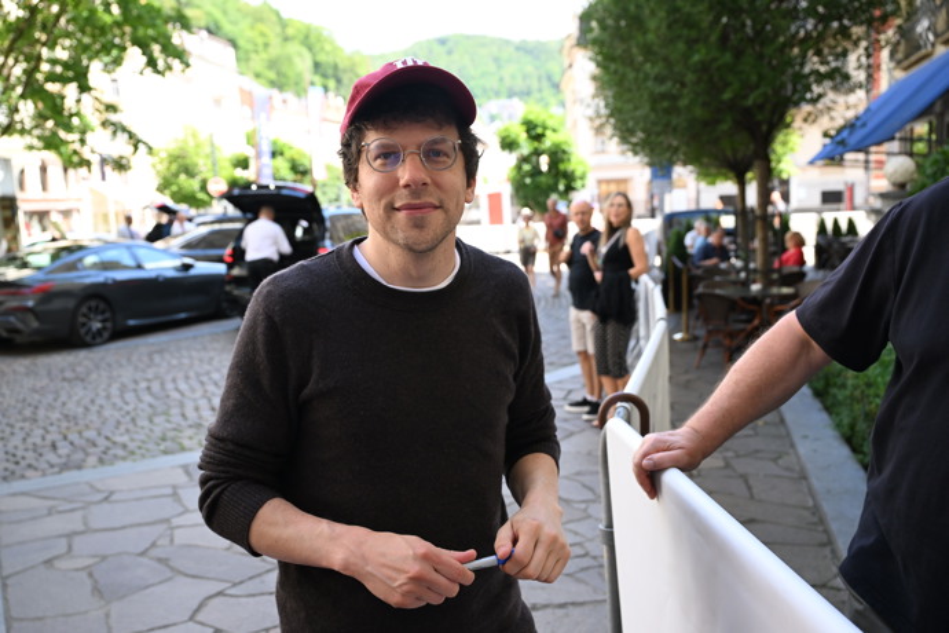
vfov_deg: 39.4
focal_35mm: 34
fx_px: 883
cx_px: 474
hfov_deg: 56.5
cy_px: 316
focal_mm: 33.5
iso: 1250
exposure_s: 1/1000
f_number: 4.5
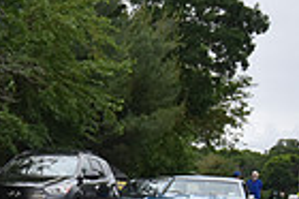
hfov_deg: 15.5
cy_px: 234
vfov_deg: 12.0
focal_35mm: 112
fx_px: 929
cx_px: -248
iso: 400
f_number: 5.6
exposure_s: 1/125
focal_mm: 18
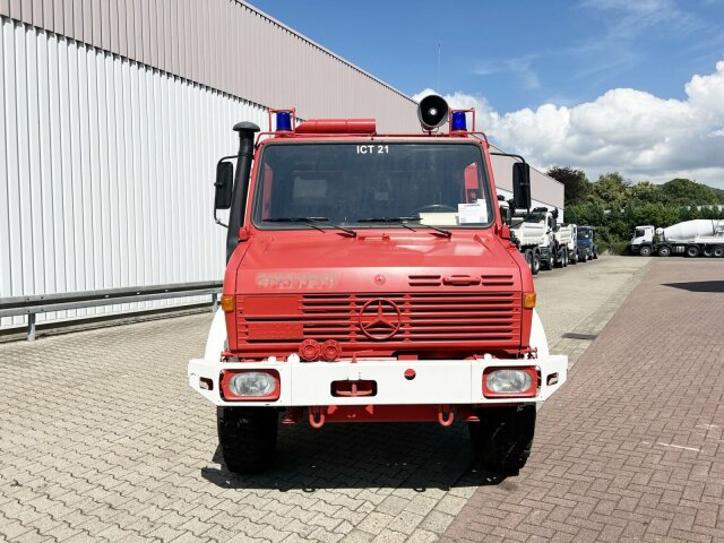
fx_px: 544
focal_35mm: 26
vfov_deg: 53.1
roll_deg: -0.1
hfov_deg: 67.3
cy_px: 272
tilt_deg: -1.7
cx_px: 362
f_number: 1.5
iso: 50
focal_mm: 5.7
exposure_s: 1/8000
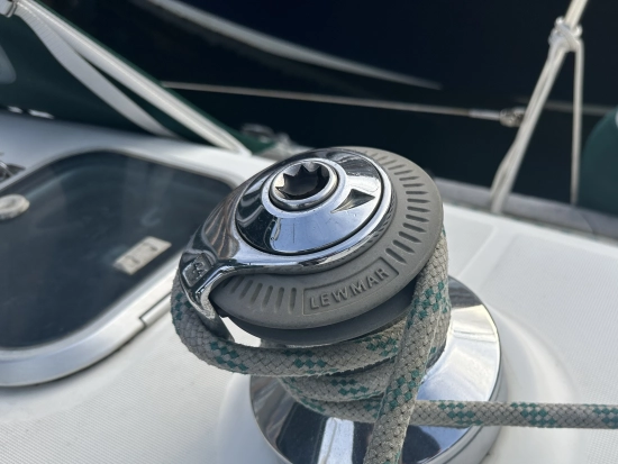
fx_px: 429
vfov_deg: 56.9
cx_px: 309
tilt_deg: -49.7
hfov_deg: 71.6
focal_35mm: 24
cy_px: 232
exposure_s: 1/1144
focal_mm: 6.86
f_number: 1.78
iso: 80
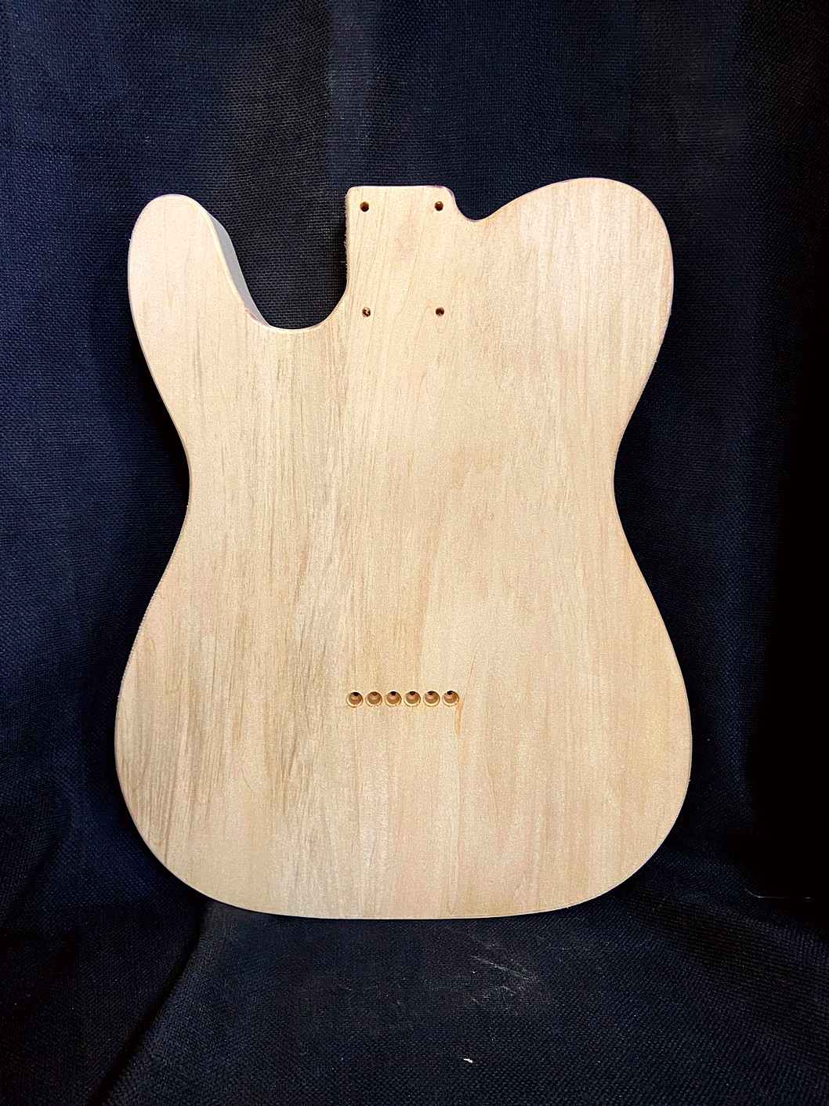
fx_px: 830
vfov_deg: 67.3
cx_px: 414
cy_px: 553
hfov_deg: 53.1
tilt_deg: -12.0
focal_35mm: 26
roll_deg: -0.2
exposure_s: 1/60
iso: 160
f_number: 1.8
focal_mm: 4.25
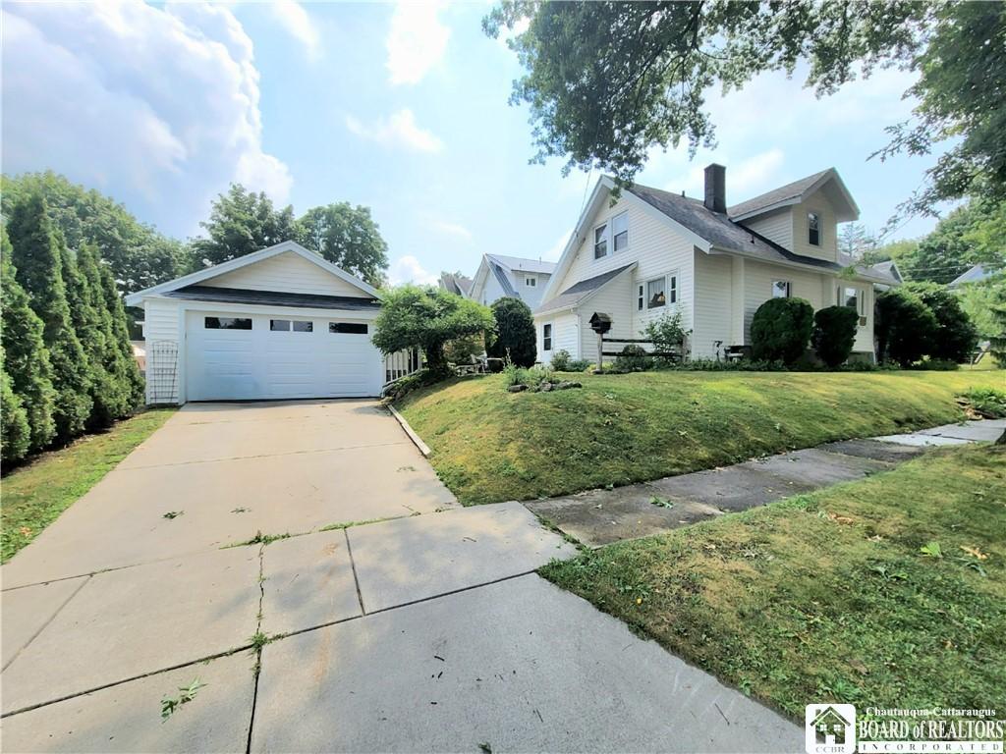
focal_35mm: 13
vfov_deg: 89.9
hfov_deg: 106.2
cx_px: 503
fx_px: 378
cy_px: 377
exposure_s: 1/2500
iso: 64
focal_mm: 2.2
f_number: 2.2
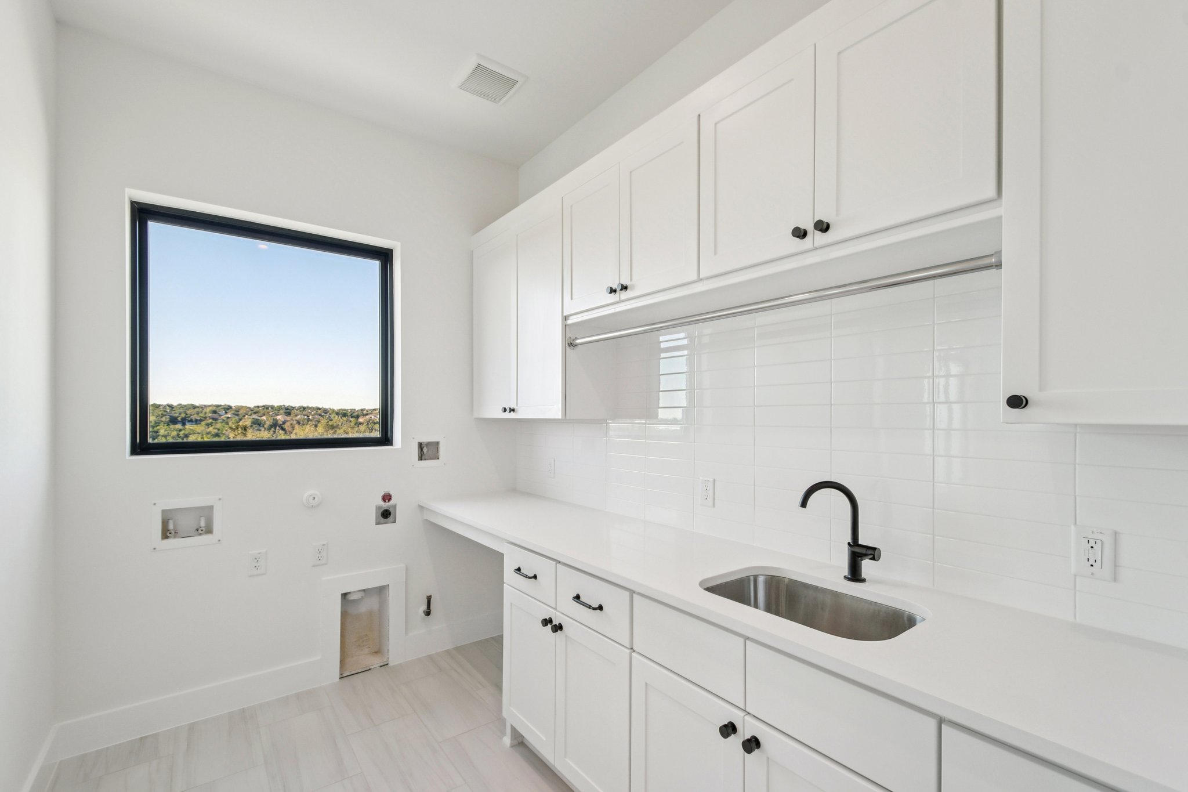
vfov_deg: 77.3
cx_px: 594
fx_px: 495
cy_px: 396
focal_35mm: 15
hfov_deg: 100.4
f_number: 8
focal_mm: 10
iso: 400
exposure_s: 1/100
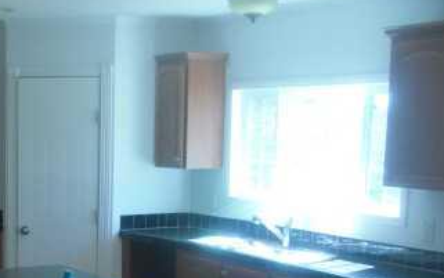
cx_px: 22
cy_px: 295
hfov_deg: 26.0
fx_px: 920
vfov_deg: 16.7
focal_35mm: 76
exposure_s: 1/80
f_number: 2.8
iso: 200
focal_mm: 6.3
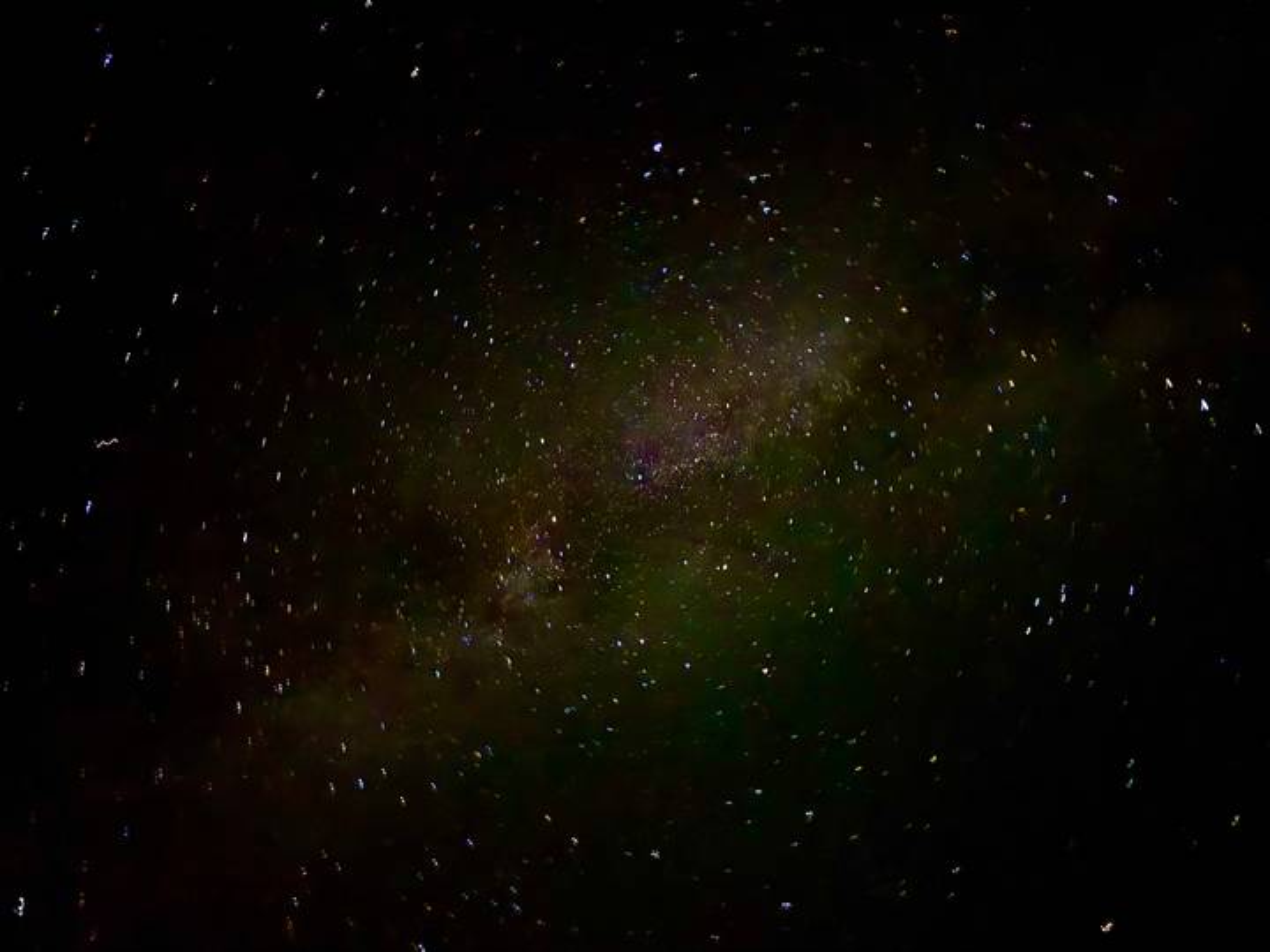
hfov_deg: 71.6
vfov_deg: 56.8
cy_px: 476
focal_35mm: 24
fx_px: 881
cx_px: 635
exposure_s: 2
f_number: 1.78
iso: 8000
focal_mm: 6.76
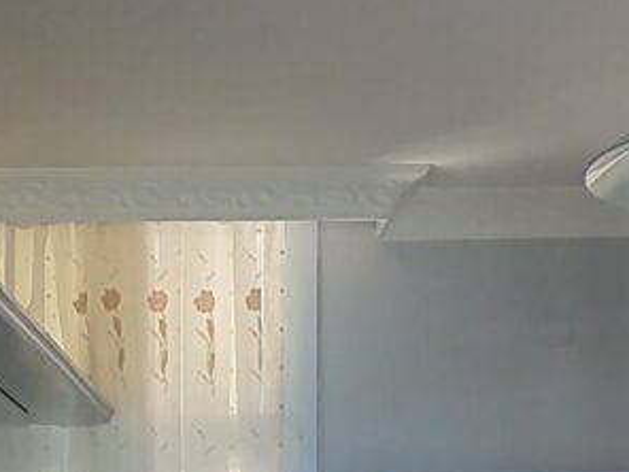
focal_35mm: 90
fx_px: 1635
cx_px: 259
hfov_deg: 21.7
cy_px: 674
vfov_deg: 15.4
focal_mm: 1.8
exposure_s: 1/50
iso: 100
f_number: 2.2
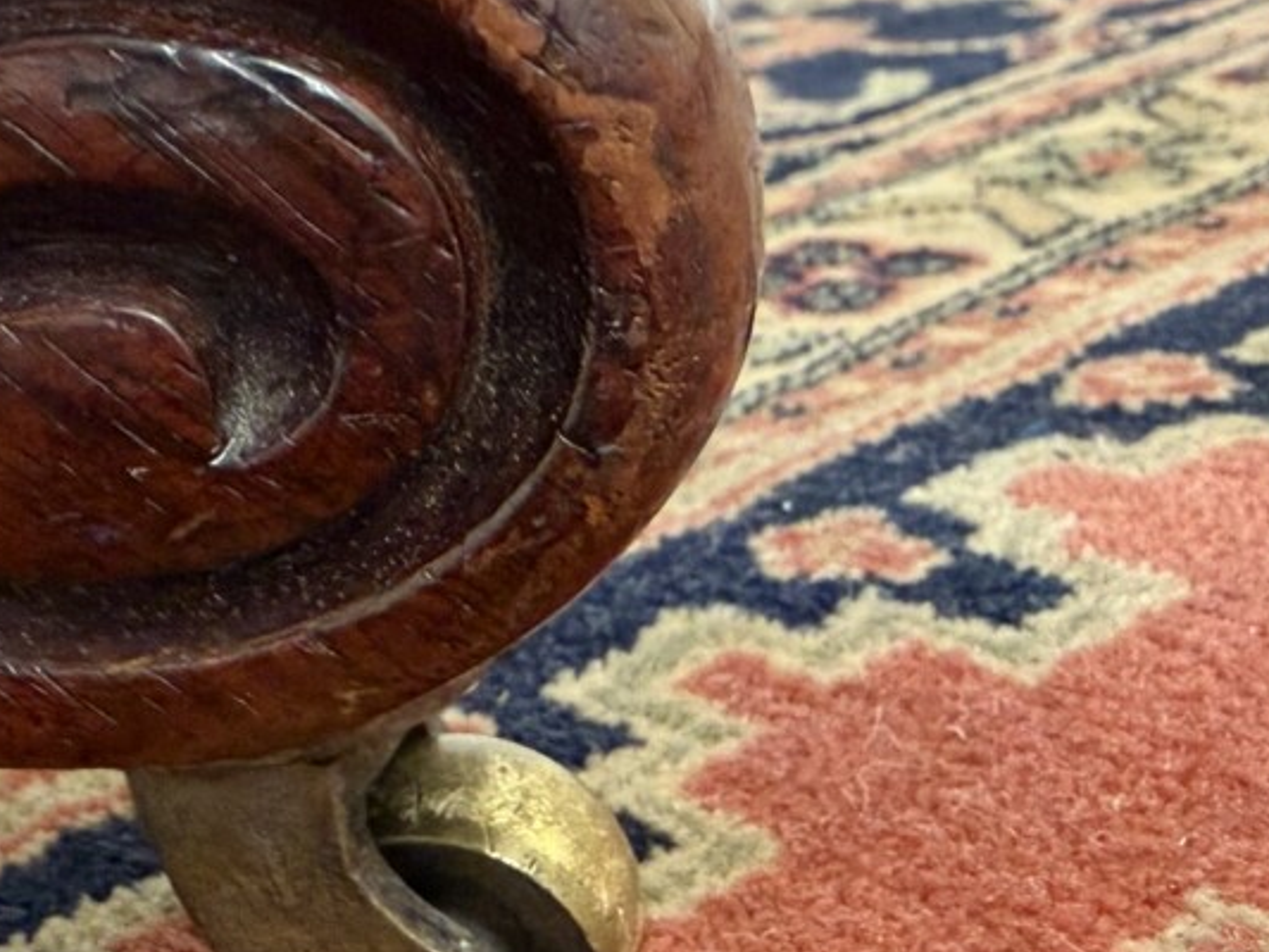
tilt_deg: -15.0
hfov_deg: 35.1
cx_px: 402
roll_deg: +11.8
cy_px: 338
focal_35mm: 54
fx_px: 1980
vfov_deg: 26.9
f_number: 2.2
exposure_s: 1/50
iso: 500
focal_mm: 2.22
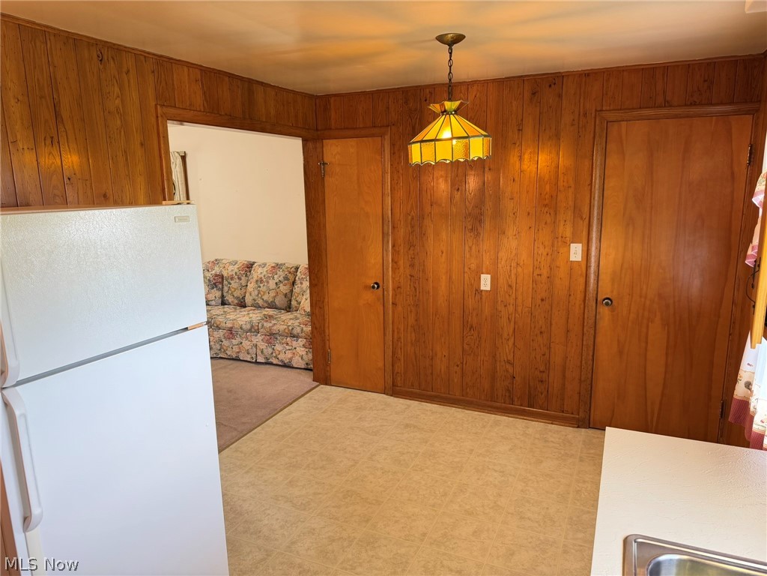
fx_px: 532
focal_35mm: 24
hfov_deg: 71.6
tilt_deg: -11.6
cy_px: 288
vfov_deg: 56.8
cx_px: 384
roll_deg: +0.9
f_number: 1.78
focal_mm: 6.76
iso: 160
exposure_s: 1/60
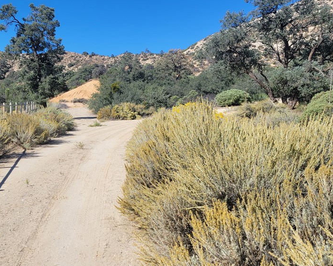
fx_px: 365
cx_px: 142
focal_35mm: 37
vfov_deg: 40.1
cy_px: 126
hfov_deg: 48.9
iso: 40
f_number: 1.8
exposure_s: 1/2664
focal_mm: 5.4
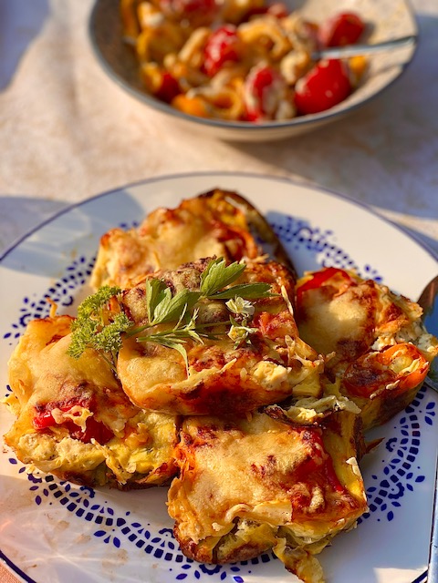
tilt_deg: -49.8
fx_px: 877
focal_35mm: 52
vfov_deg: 36.8
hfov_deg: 28.0
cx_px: 219
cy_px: 292
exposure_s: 1/1546
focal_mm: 6
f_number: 2
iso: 20
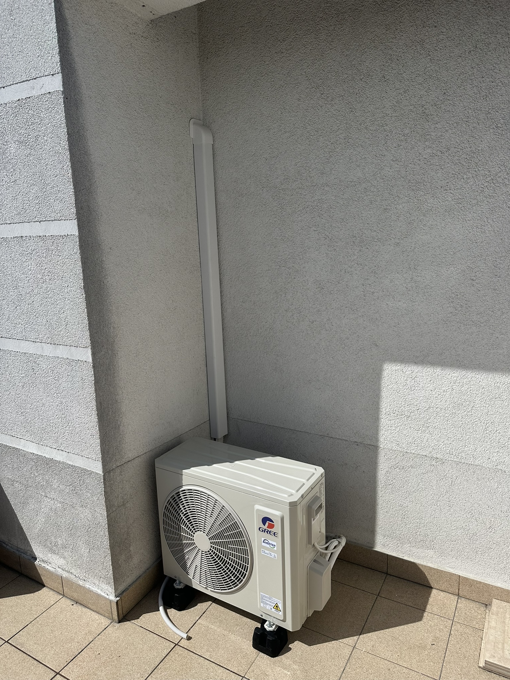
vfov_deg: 71.6
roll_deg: +1.2
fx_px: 471
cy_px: 340
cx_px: 255
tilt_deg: -10.8
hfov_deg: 56.8
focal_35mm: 24
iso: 80
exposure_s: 1/13699
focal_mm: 6.86
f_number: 1.78
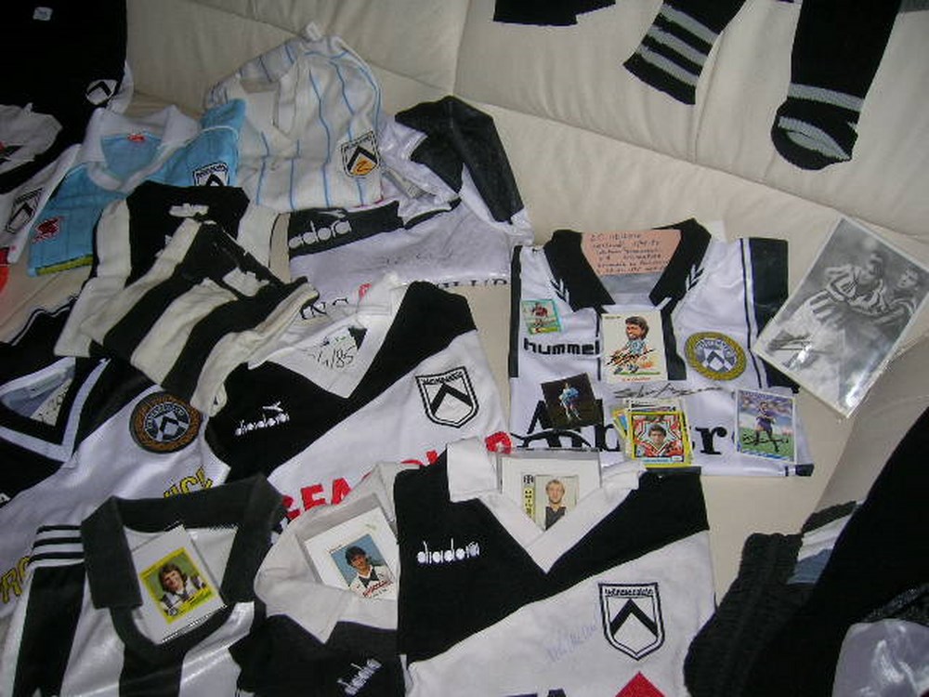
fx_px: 912
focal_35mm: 34
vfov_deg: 41.8
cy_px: 348
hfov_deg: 54.0
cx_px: 464
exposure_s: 1/60.1
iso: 50
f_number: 2.9
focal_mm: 5.7
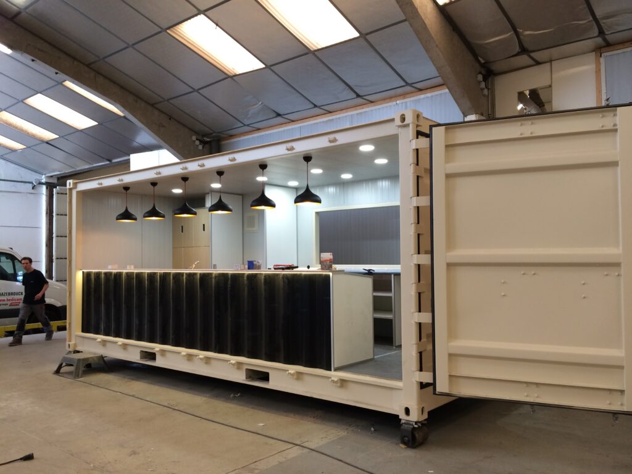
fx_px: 529
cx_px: 316
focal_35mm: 29
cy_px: 237
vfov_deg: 48.2
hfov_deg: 61.7
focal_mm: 4.15
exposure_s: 1/33
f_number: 2.2
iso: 50
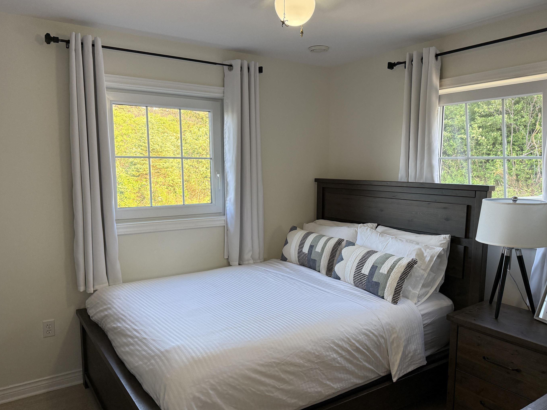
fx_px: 427
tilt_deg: -7.6
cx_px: 290
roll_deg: +0.0
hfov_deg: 65.3
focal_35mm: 27
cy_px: 221
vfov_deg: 51.3
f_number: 1.78
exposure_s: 1/120
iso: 200
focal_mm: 6.76
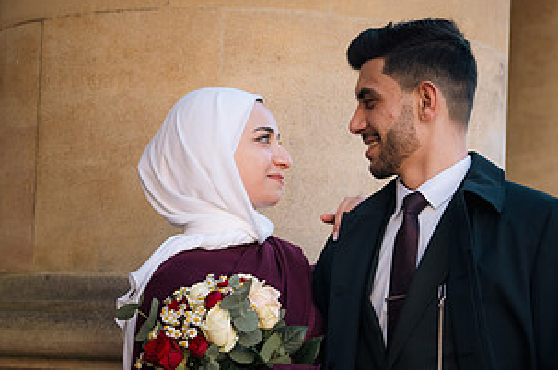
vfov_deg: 11.8
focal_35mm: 115
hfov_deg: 17.7
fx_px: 1780
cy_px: 285
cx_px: 162
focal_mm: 40
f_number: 2.8
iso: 200
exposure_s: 1/800
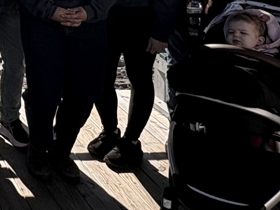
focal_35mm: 75
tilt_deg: -3.6
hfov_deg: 22.1
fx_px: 606
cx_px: -124
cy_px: -104
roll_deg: -0.8
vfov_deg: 17.6
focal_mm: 2.22
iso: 50
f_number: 2.2
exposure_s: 1/3247
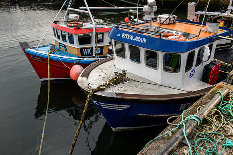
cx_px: 116
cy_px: 78
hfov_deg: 58.7
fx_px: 207
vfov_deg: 41.1
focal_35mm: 32
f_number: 10
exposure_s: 1/400
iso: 800
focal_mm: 32
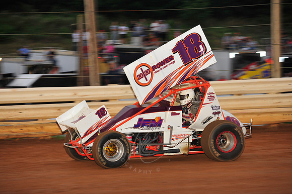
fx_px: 1378
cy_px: 97
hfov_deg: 12.1
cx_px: 146
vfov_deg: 8.1
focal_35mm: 170
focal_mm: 170
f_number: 6.3
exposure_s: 1/320
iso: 800
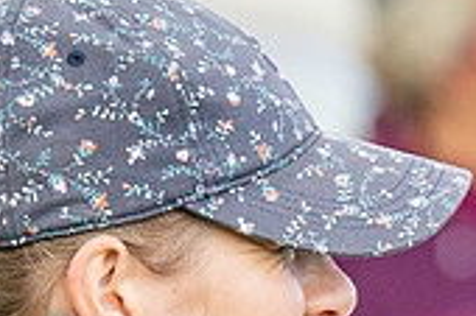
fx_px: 24596
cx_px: 421
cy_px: 364
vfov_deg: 0.7
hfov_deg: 1.1
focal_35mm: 1862
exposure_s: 1/640
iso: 250
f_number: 4.5
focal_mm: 200
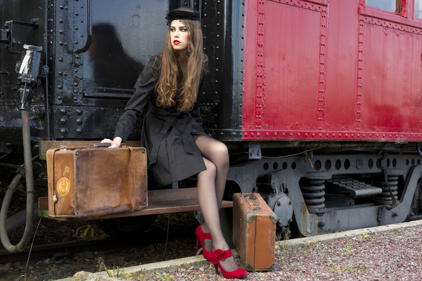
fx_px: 645
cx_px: 211
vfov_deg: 24.6
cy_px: 140
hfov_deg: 36.2
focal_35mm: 55
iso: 400
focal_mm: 55
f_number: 6.3
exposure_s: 1/125
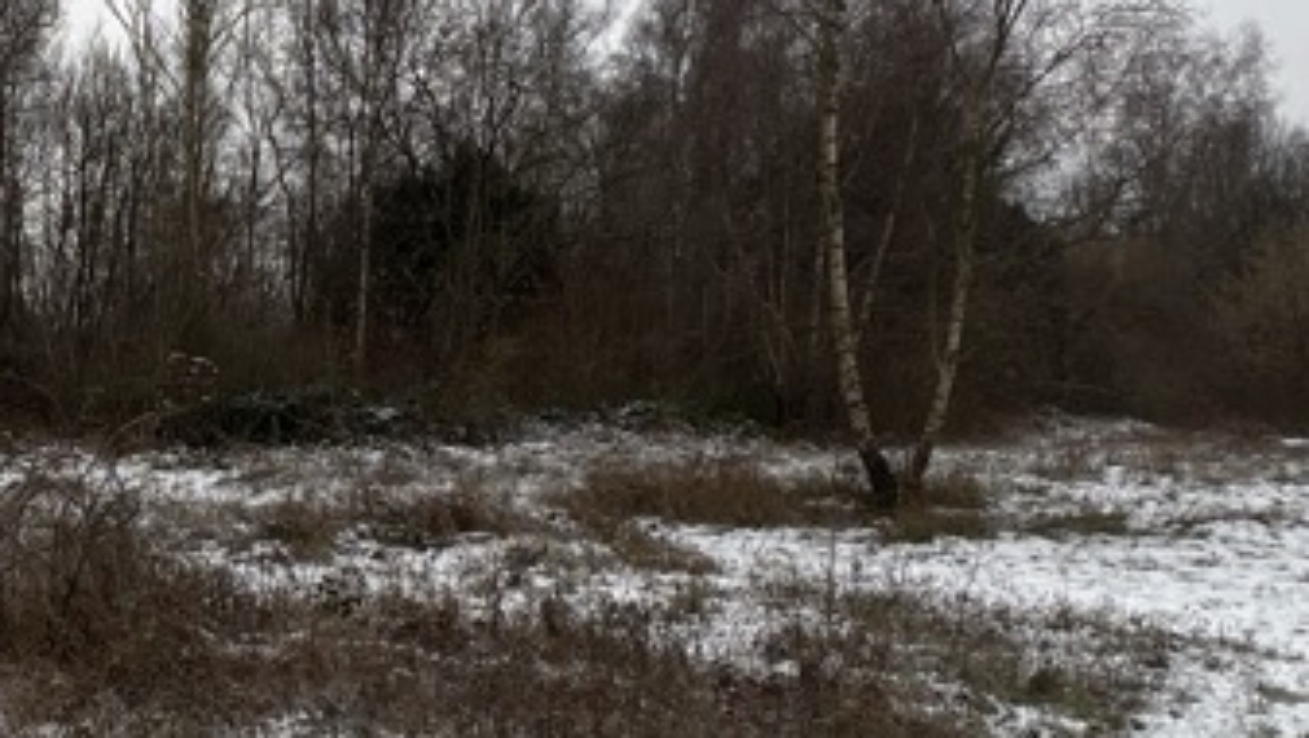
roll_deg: +0.2
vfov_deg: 27.7
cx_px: 194
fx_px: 1493
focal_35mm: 43
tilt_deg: -2.1
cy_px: 451
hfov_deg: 44.2
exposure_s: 1/121
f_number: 1.8
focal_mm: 1.57
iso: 50
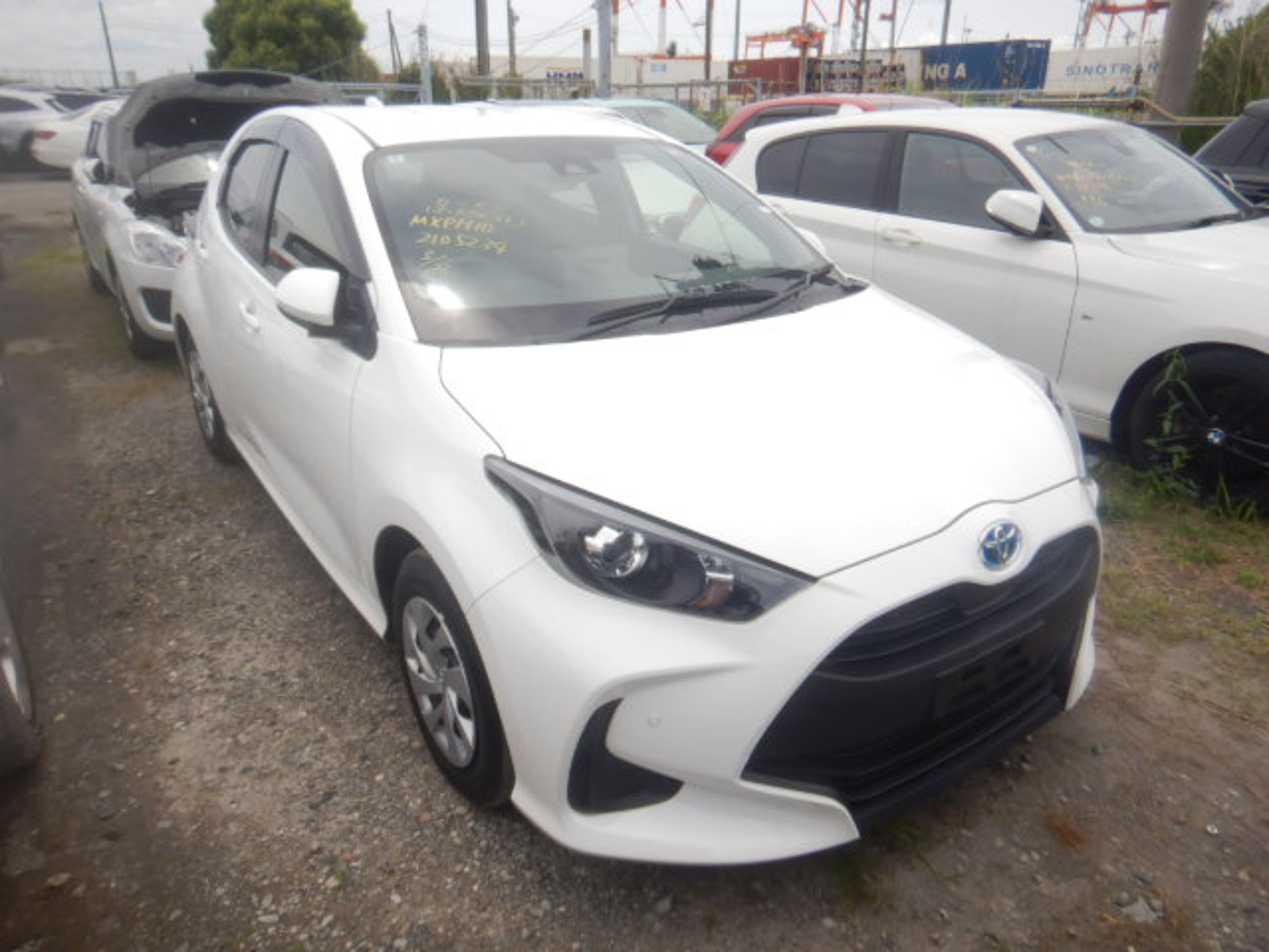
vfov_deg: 56.8
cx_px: 634
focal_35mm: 24
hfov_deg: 71.6
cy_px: 476
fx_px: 880
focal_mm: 4.3
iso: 125
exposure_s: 1/400
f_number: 2.8
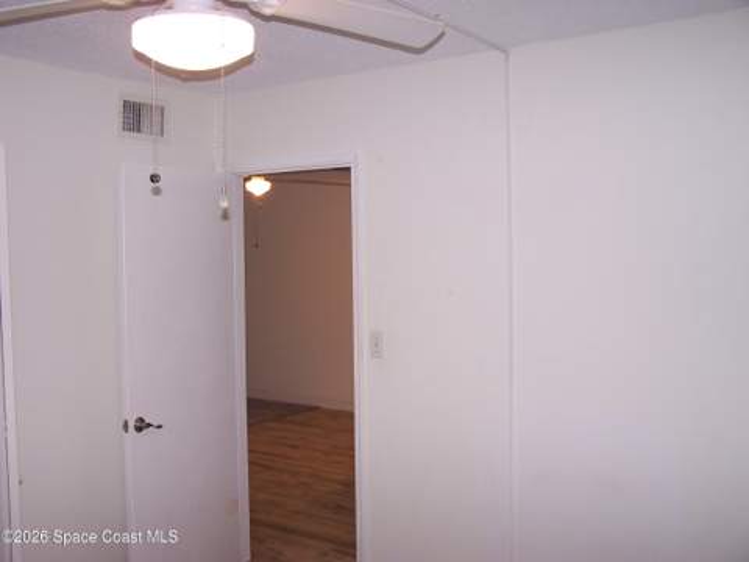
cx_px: 374
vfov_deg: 37.7
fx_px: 822
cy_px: 281
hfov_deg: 49.0
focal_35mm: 38
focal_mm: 6.3
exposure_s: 1/60
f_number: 2.8
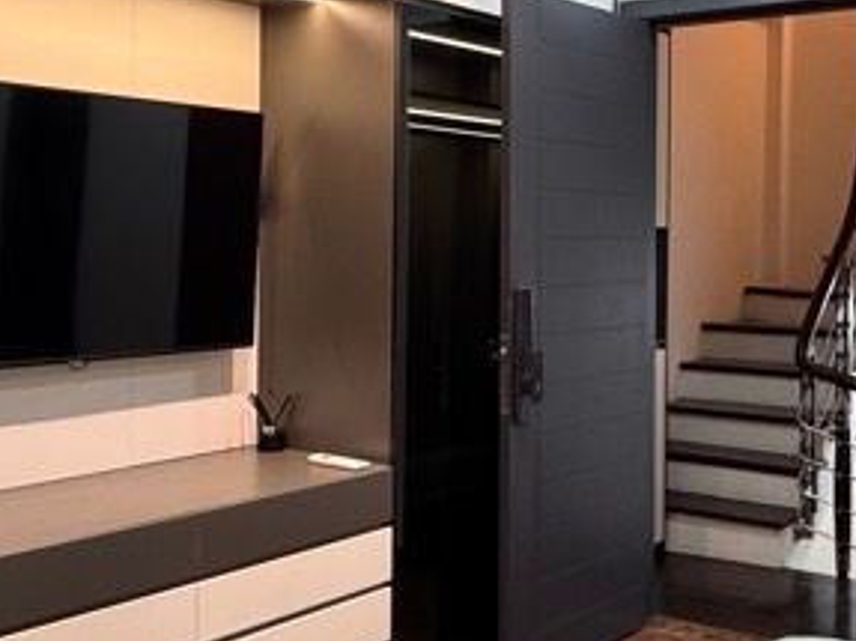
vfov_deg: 29.0
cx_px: 546
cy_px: 247
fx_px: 1236
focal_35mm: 50
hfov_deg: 37.9
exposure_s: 1/50
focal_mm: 2.22
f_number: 2.2
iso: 200
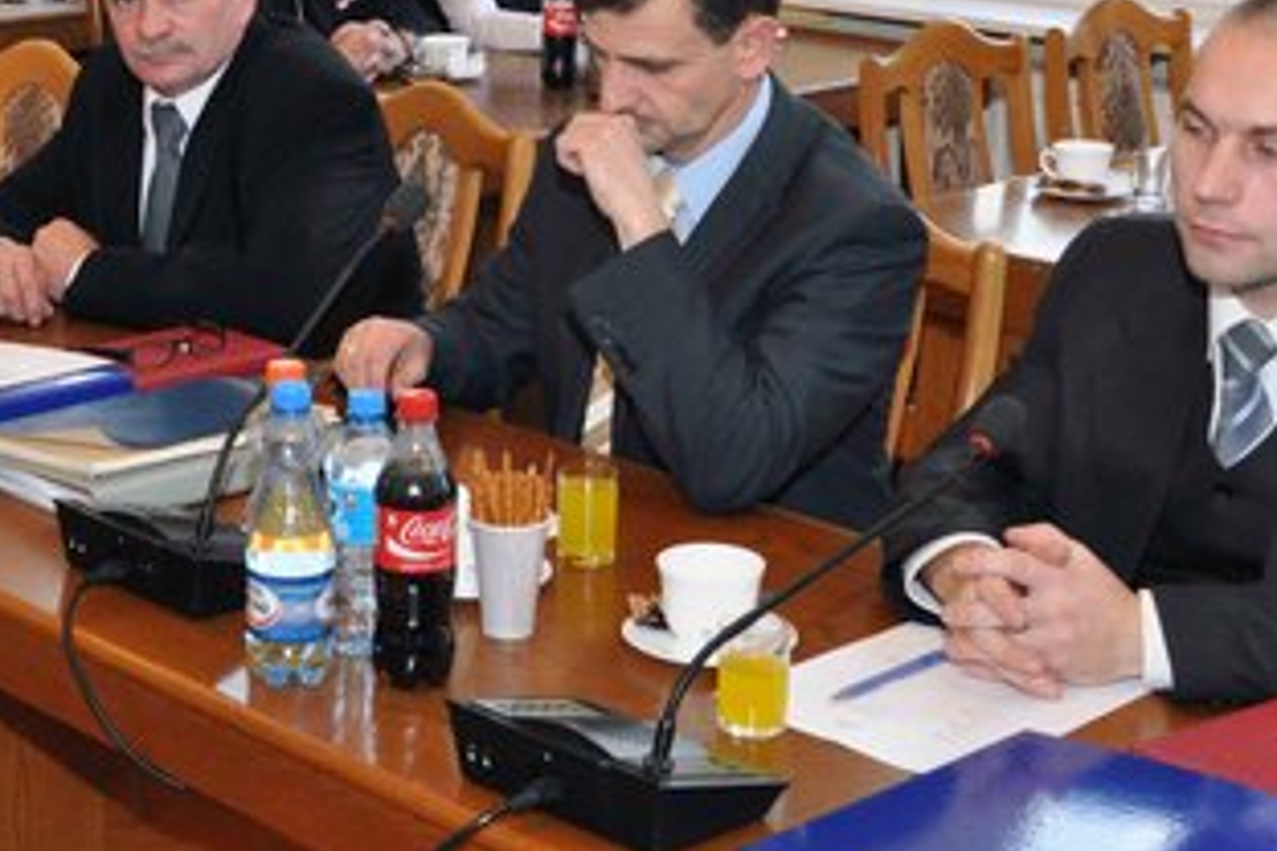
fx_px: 2768
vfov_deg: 17.3
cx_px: 368
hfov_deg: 25.8
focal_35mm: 78
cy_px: 176
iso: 1600
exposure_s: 1/60
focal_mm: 25
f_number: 13
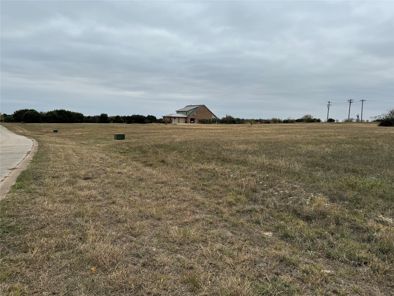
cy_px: 148
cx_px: 197
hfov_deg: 71.6
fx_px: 273
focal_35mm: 24
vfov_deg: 56.8
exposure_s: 1/2415
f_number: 1.78
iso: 80
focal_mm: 6.76
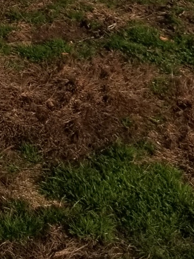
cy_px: -239
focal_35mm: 109
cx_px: -110
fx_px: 815
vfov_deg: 15.1
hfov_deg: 12.8
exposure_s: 1/5936
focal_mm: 4.25
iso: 50
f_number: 1.7
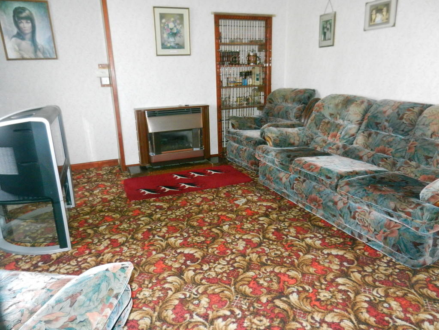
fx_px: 317
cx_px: 220
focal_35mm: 25
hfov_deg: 69.4
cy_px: 165
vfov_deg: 54.9
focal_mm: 4.5
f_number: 3.5
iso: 560
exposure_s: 1/30
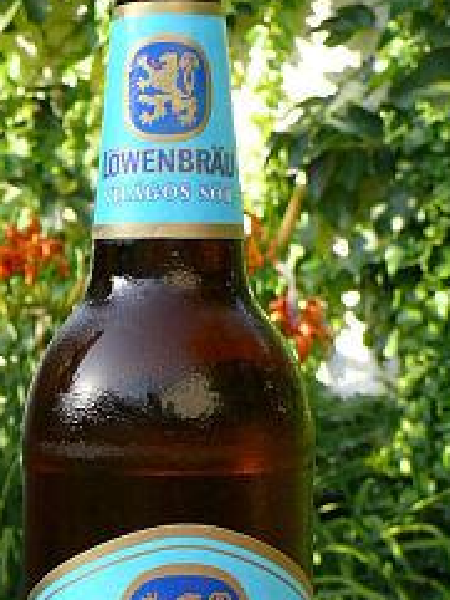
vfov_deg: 15.4
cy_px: 476
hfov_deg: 11.5
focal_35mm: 127
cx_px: -32
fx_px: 2199
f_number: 4
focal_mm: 9.3
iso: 100
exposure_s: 1/100
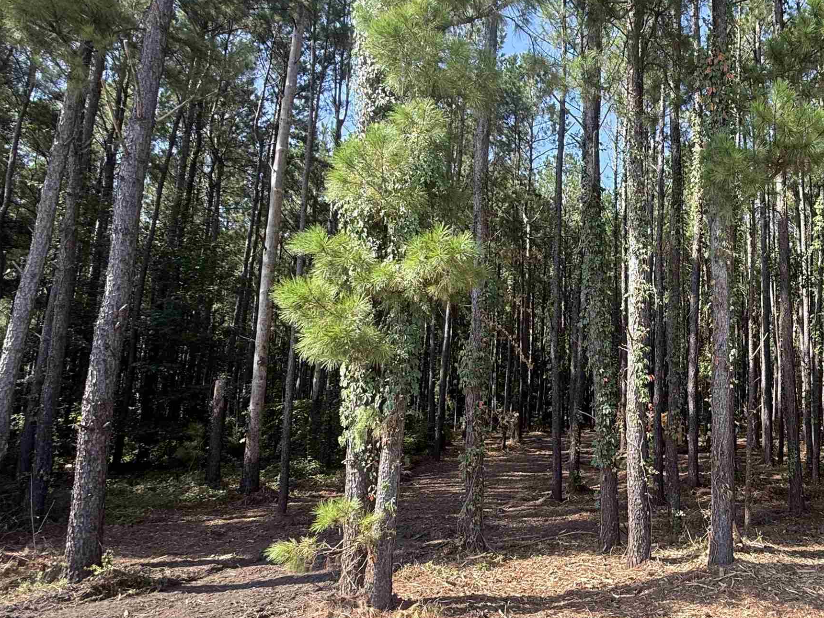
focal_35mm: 25
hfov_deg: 63.8
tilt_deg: +10.2
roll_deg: +0.1
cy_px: 302
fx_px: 595
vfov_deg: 54.9
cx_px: 650
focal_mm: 2.22
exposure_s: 1/228
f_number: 2.2
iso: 50
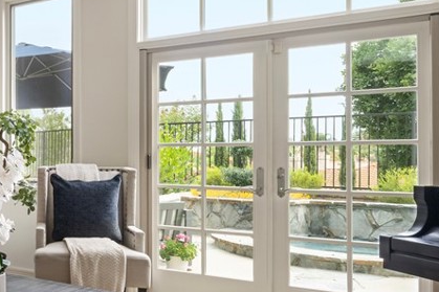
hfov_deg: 36.3
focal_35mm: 44
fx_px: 536
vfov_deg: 30.5
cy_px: 147
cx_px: -65
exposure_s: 1/8
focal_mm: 18
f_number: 14
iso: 500
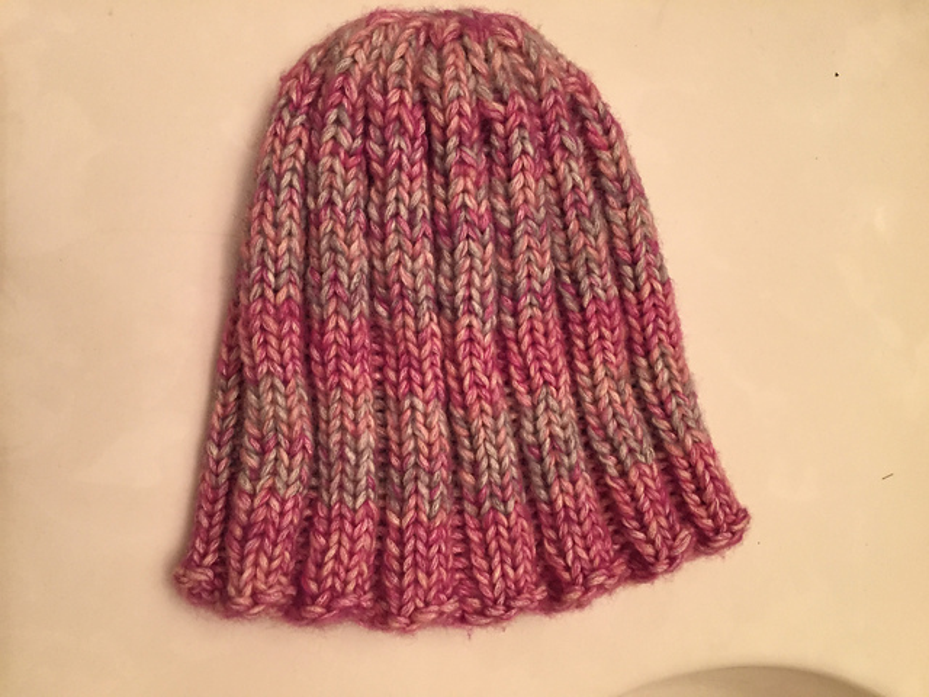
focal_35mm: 29
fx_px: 778
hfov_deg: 61.7
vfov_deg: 48.2
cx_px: 464
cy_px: 348
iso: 160
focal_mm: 4.15
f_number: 2.2
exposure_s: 1/30
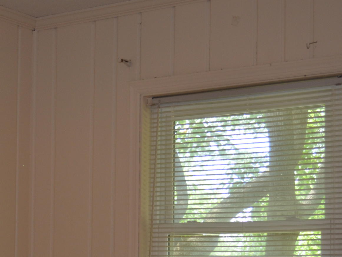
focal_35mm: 104
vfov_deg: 14.0
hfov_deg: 18.7
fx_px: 1027
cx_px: 70
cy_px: 252
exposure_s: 1/80
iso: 400
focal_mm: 28
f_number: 4.5
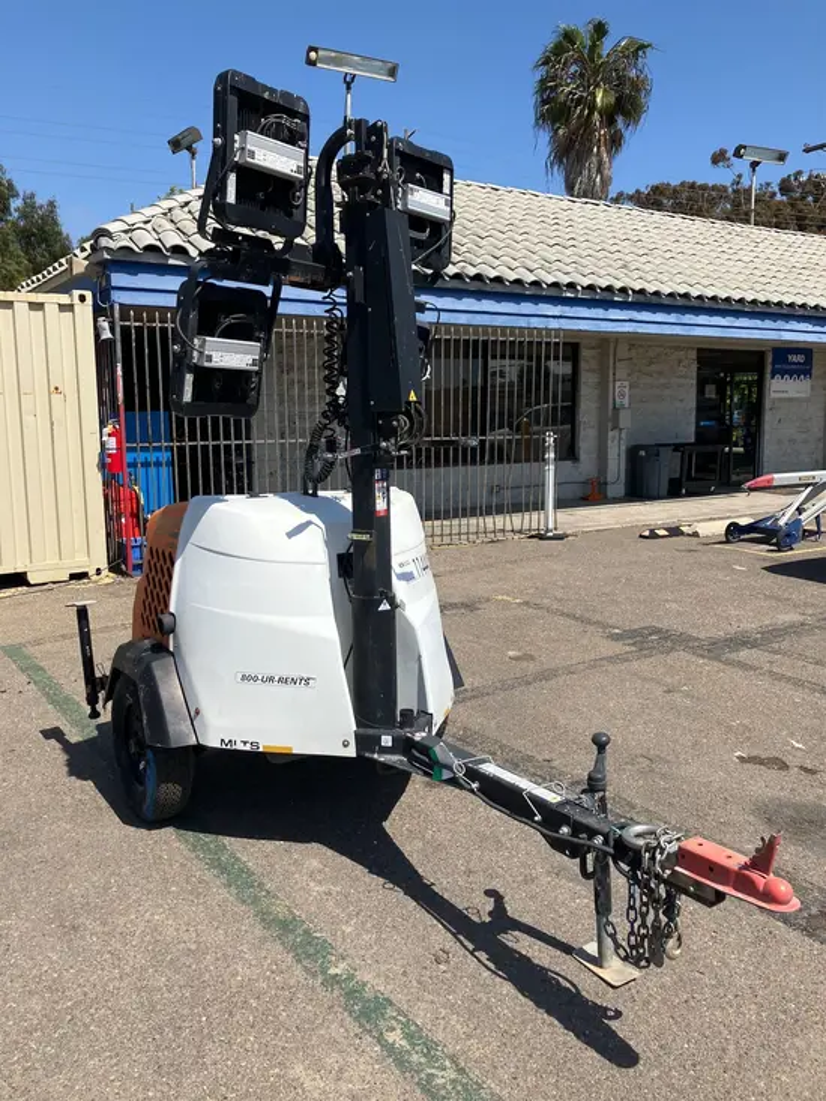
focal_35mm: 28
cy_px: 550
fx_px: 891
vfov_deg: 63.4
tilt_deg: -6.6
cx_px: 413
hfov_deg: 49.8
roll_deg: -0.3
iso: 32
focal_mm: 3.99
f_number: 1.8
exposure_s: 1/2857
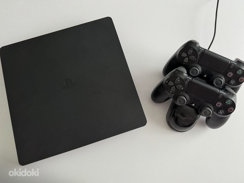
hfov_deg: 69.4
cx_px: 124
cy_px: 92
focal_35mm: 25
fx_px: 176
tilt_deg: -77.1
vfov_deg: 54.9
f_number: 1.78
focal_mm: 6.76
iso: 500
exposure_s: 1/60
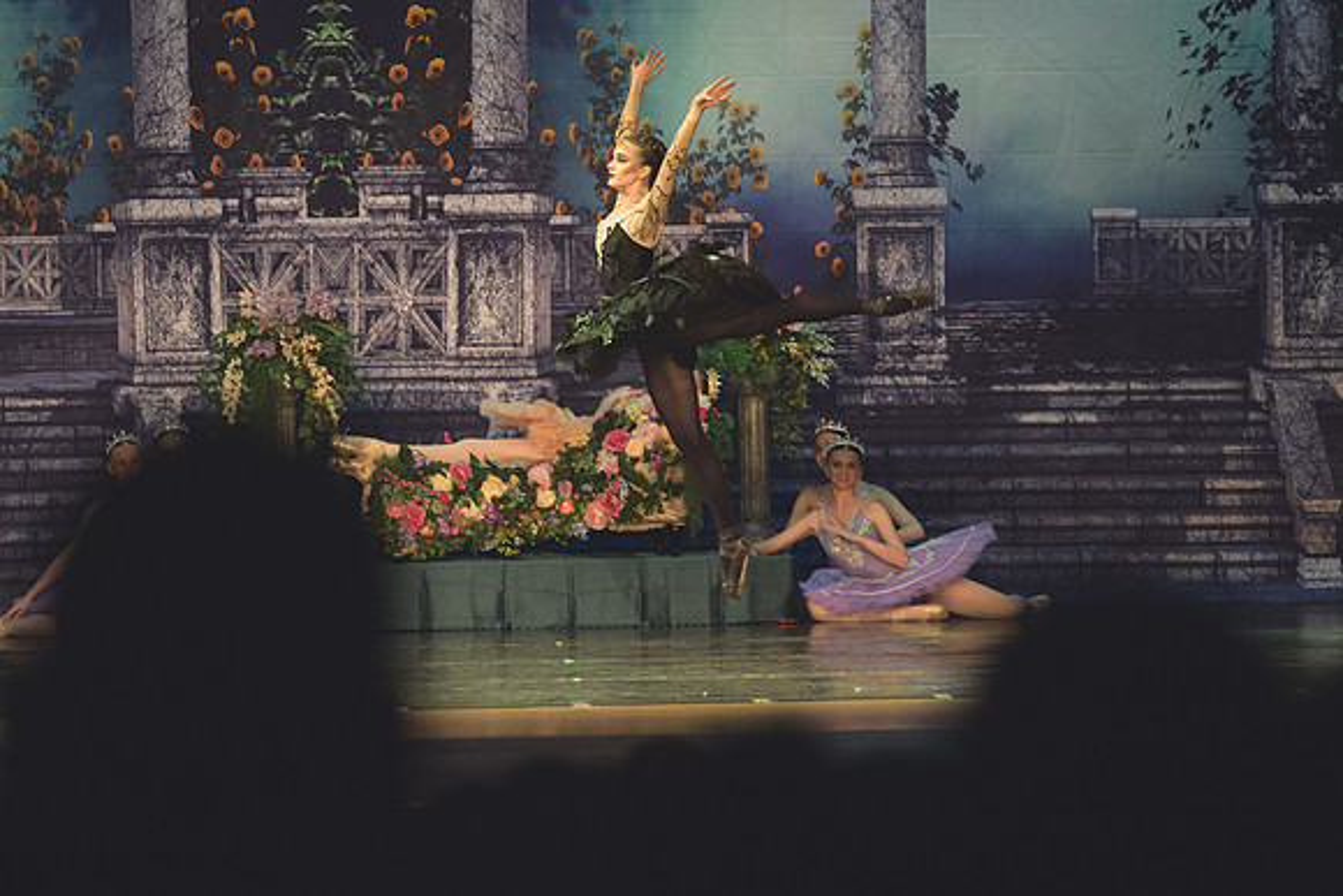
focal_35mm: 195
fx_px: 7280
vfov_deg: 7.0
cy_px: 448
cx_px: 672
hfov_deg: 10.5
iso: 12800
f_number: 2.8
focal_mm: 130
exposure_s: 1/320
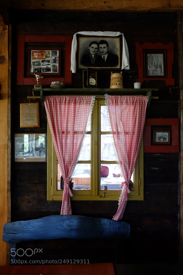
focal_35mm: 29
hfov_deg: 45.0
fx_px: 221
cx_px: 92
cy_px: 138
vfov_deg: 63.7
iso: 1600
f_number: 5.6
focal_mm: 19
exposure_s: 1/27
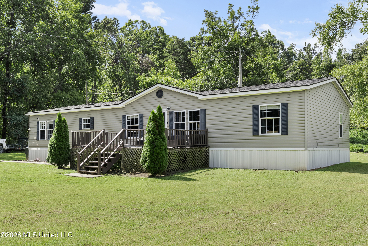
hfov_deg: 54.4
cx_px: 184
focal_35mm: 35
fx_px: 358
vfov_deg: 37.9
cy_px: 123
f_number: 9
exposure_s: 1/100
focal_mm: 35
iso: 800
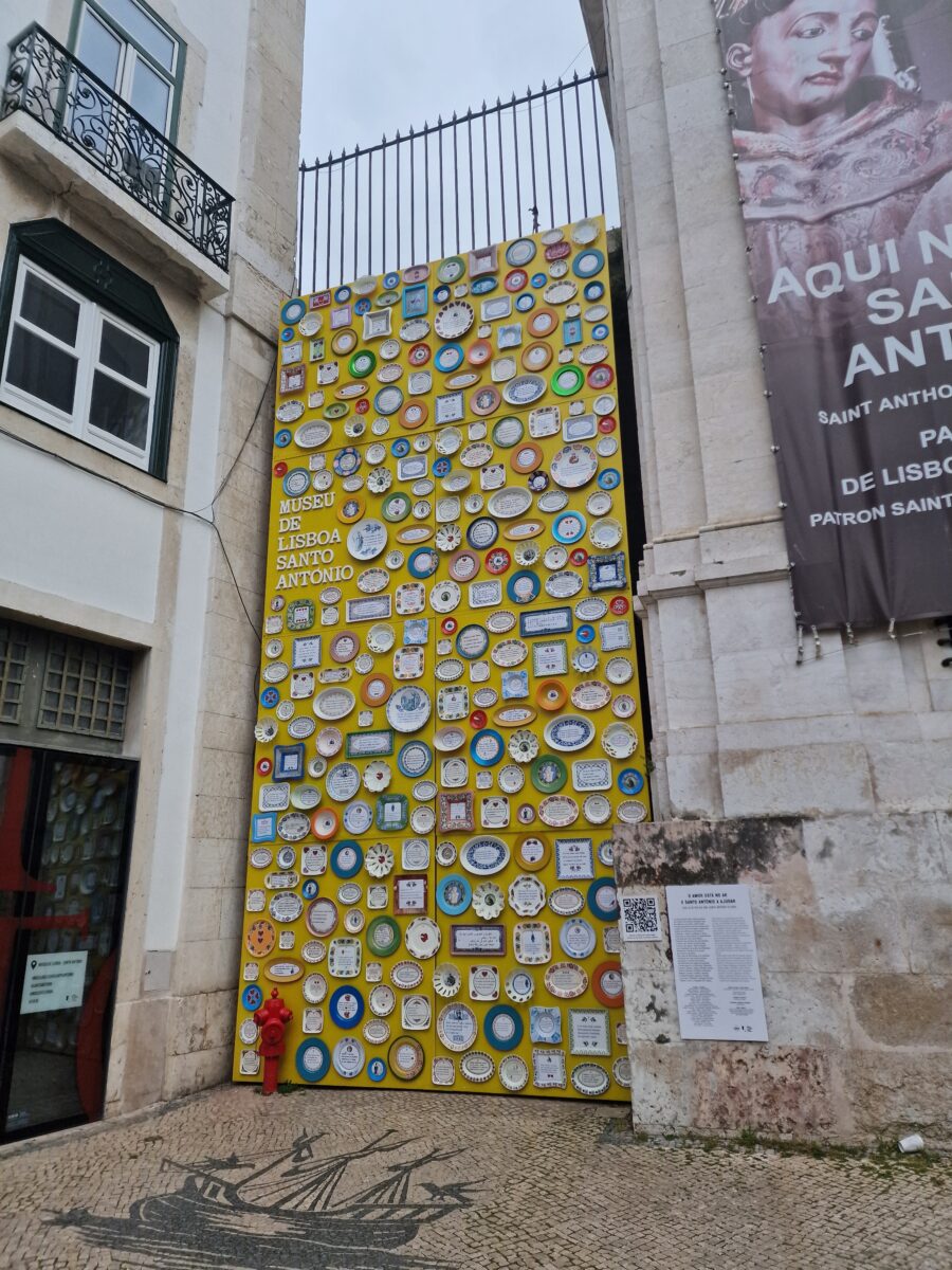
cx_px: 476
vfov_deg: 73.9
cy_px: 635
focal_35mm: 23
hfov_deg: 58.9
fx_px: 843
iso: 50
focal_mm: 6.4
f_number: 1.8
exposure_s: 1/744
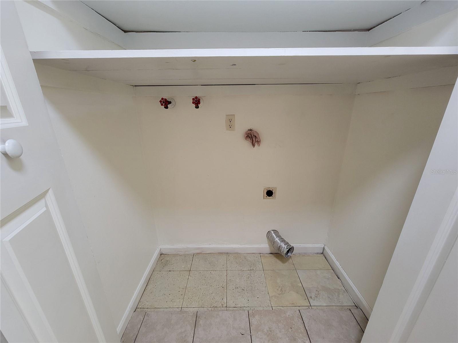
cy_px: 172
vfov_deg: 89.9
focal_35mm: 13
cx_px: 229
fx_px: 172
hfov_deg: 106.2
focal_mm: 2.2
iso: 250
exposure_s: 1/60
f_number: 2.2
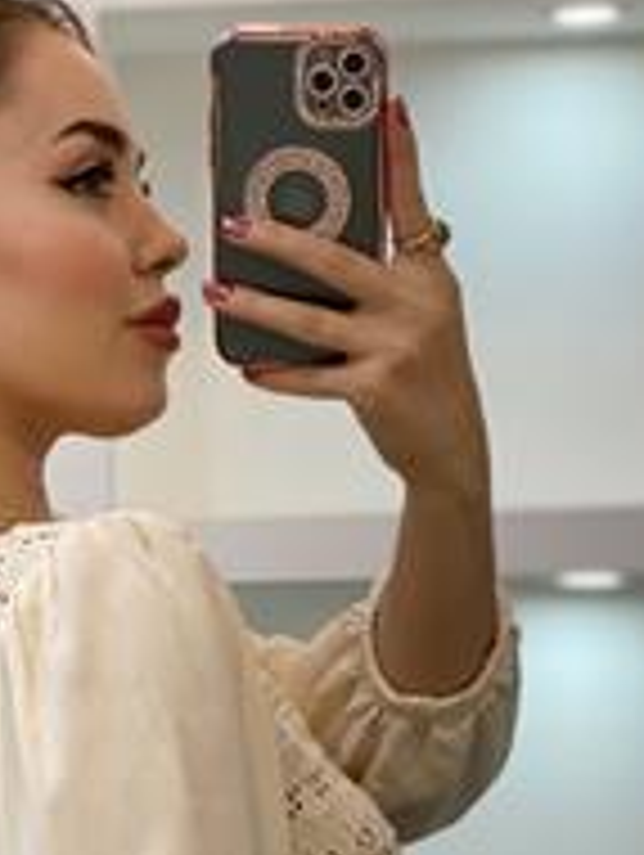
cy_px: 736
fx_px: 2797
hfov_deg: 13.1
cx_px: 108
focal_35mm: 113
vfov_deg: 17.2
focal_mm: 6
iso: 80
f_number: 2
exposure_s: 1/100
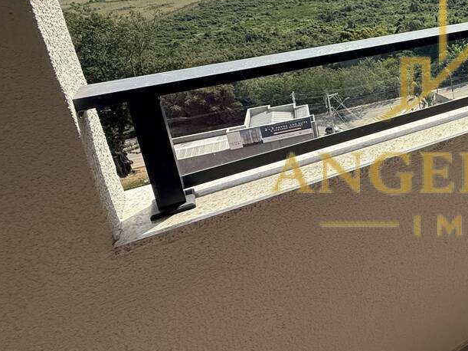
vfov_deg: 40.9
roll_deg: -0.4
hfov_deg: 42.6
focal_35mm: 33
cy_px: 65
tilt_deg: -16.9
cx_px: 522
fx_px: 446
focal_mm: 2.22
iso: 50
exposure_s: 1/1698
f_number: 2.2
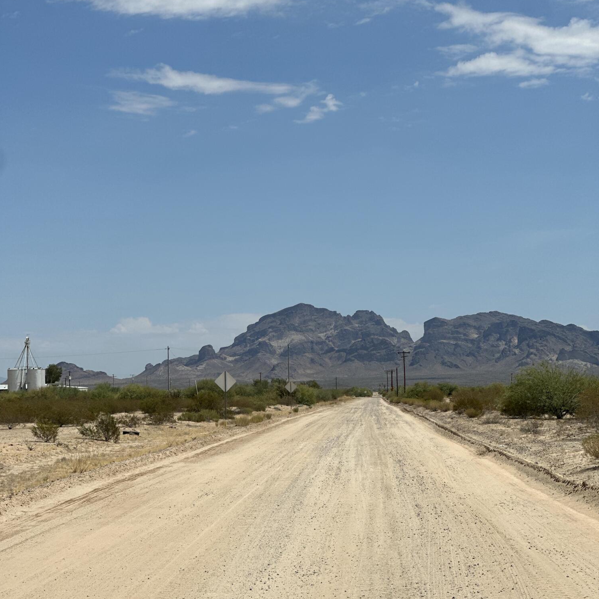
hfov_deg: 19.1
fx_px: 1782
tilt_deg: +2.4
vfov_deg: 19.1
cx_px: 299
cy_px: 344
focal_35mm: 91
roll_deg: +1.5
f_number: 2.8
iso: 32
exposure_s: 1/1876
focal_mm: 9
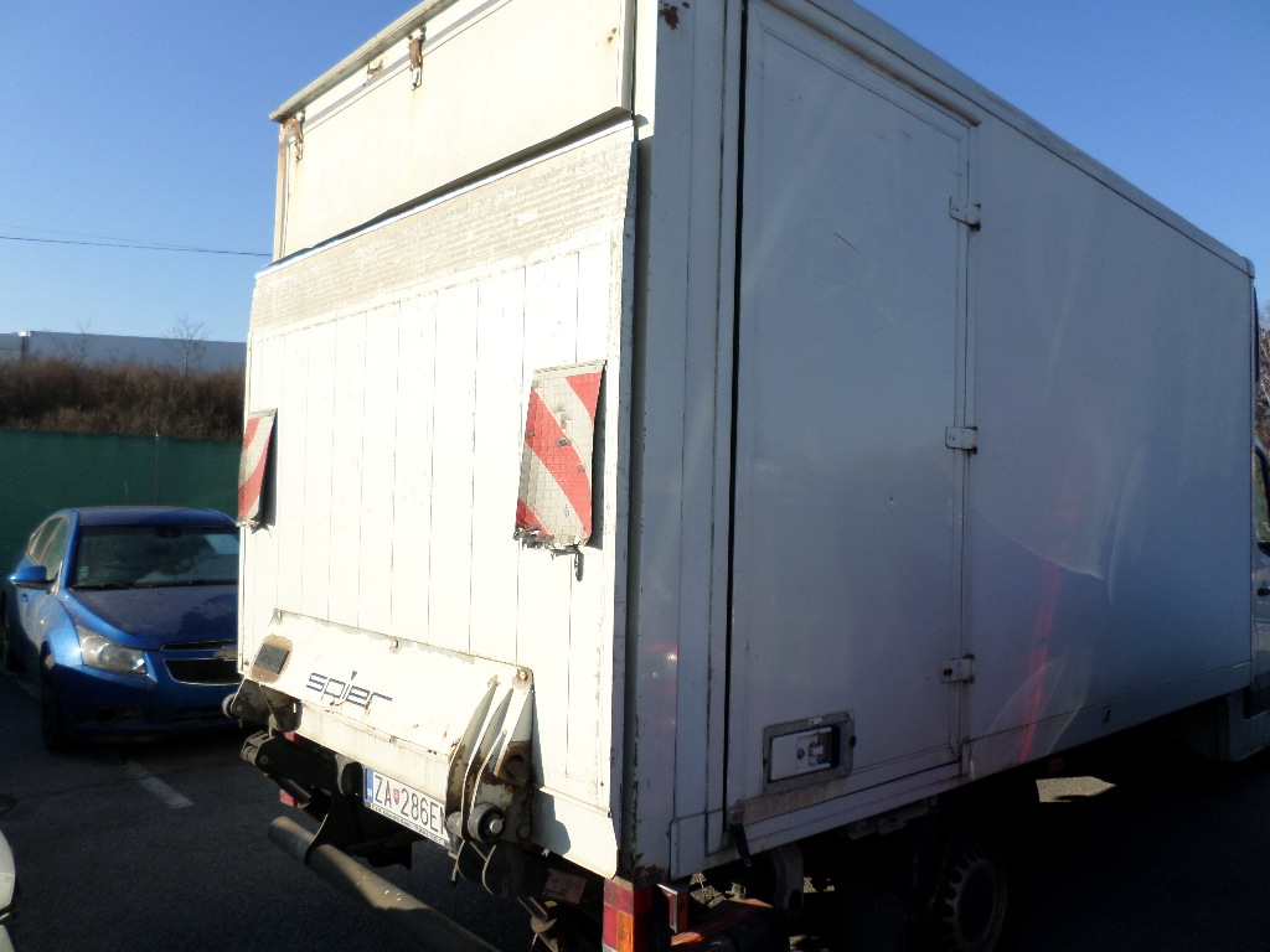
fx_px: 917
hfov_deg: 69.4
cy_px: 476
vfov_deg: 54.9
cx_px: 635
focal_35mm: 25
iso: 80
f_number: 2.5
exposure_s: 1/1000
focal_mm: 4.5
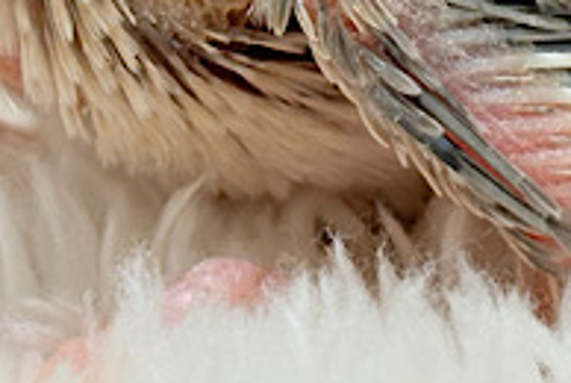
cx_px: 294
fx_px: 2828
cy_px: -162
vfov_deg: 7.6
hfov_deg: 11.5
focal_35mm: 178
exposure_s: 1/258
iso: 50
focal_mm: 5.96
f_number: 1.6
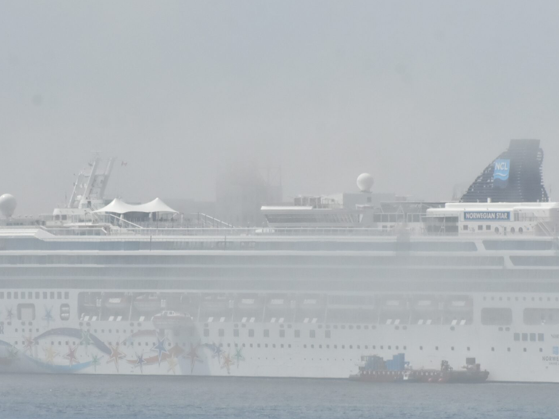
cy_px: 274
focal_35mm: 719
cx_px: 283
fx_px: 11608
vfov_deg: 2.1
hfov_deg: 2.8
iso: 1600
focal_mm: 300
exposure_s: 1/10000
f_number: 8
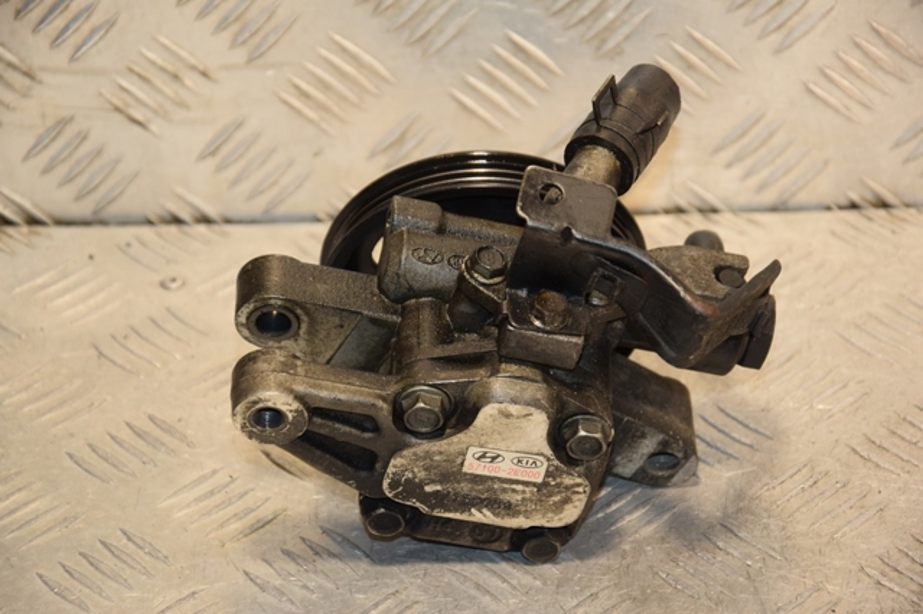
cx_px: 462
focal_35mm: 138
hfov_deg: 14.9
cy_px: 307
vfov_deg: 9.9
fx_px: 3536
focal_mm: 92
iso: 800
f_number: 5.6
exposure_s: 1/160
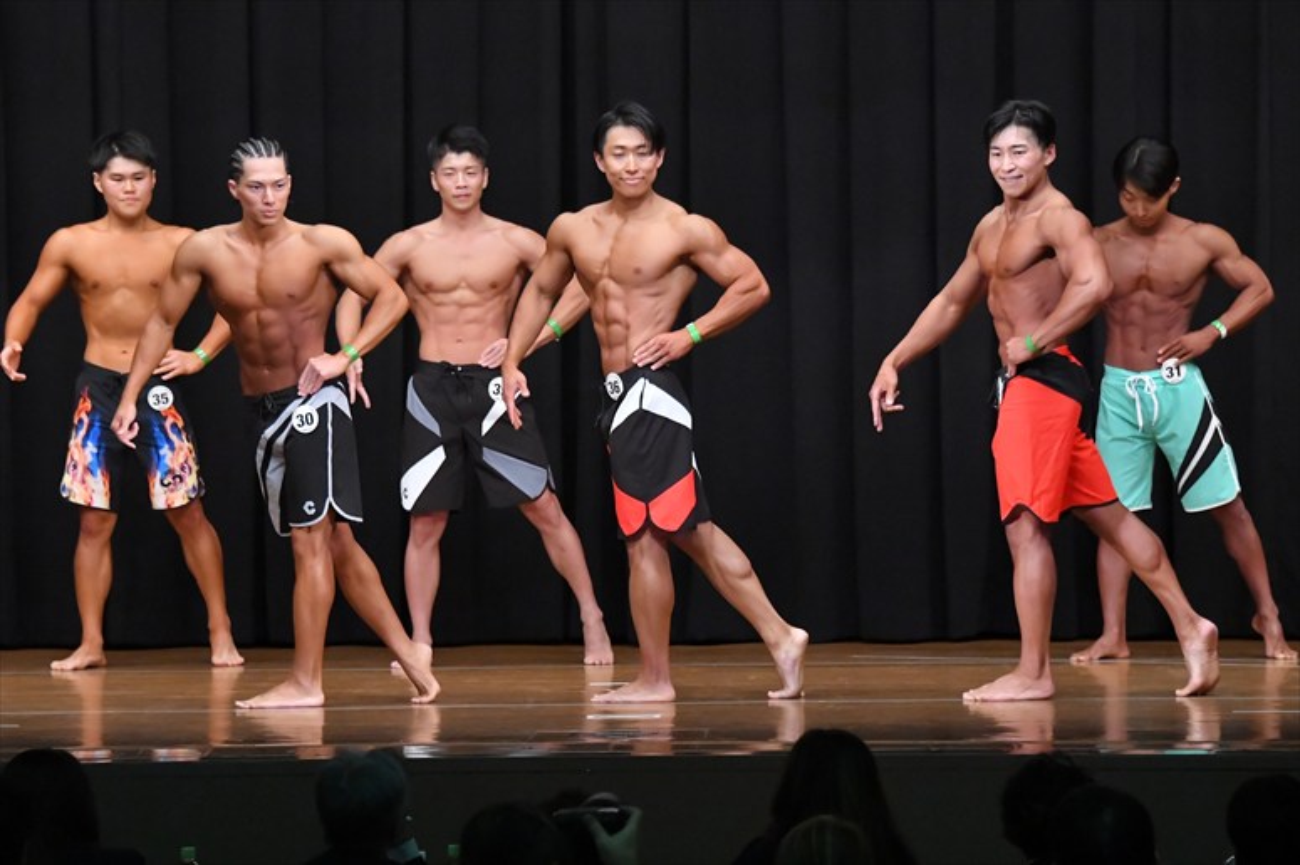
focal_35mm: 187
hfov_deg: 11.0
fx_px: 6750
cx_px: 650
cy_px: 432
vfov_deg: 7.3
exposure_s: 1/400
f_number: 5.6
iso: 8000
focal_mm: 125
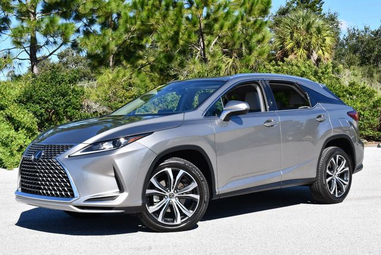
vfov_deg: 23.4
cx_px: 190
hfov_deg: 34.5
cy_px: 128
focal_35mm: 58
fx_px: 614
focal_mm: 29
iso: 140
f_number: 8
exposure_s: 1/250
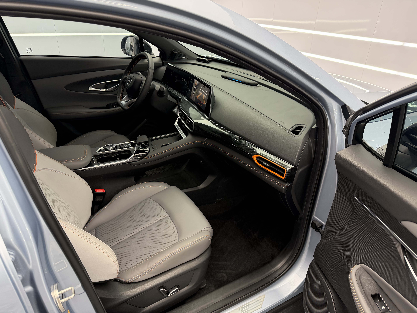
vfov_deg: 56.8
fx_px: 289
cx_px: 208
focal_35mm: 24
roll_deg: -2.8
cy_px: 156
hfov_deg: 71.6
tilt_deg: -27.6
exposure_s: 1/98
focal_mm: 6.76
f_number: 1.78
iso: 200
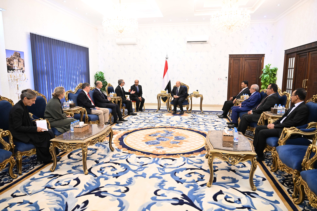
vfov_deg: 53.1
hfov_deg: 73.7
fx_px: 211
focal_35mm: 24
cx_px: 158
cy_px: 106
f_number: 3.5
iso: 4000
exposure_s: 1/100
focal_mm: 24
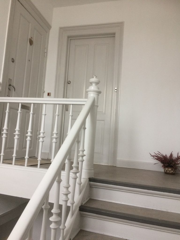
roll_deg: -3.5
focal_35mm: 29
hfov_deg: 48.2
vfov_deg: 61.7
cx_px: 90
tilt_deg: +8.6
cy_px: 120
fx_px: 201
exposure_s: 1/33
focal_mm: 4.15
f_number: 2.2
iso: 80
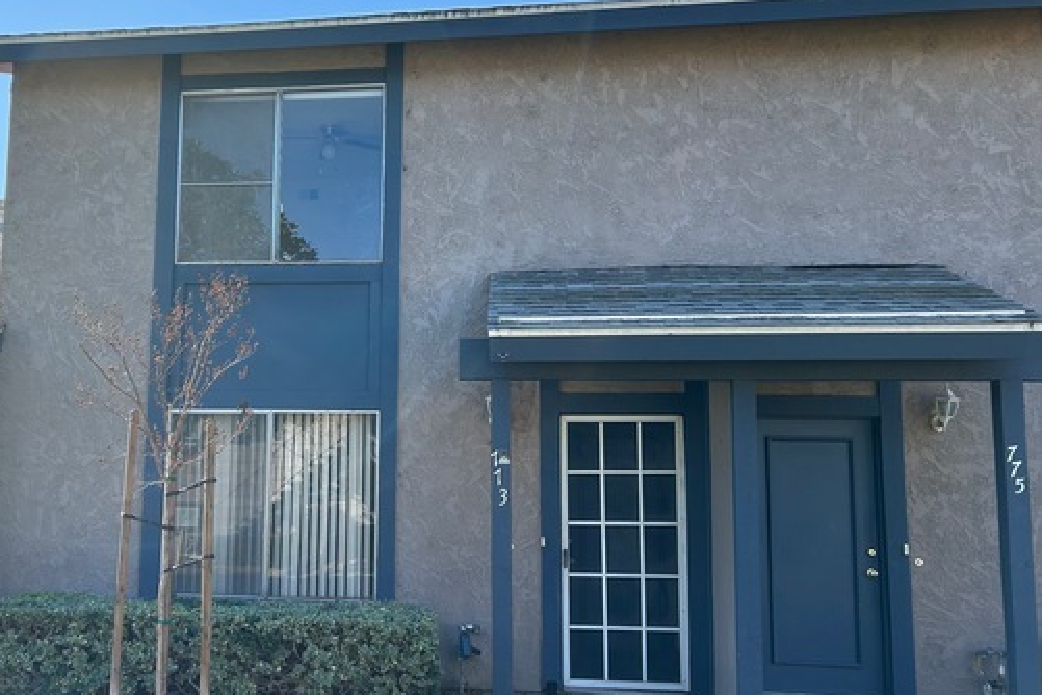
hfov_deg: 52.2
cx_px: 350
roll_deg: -0.9
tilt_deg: +6.0
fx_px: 1042
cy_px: 358
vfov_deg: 36.9
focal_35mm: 36
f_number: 1.5
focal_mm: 5.7
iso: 50
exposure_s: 1/1361
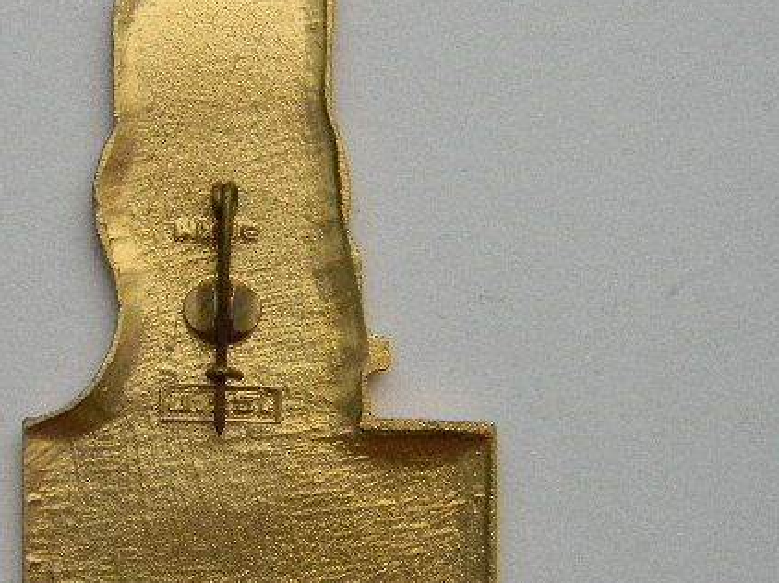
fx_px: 2834
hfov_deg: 15.6
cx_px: 234
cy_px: 286
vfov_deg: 11.8
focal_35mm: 126
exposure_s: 1/55.1
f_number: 4.5
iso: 200
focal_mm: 15.1
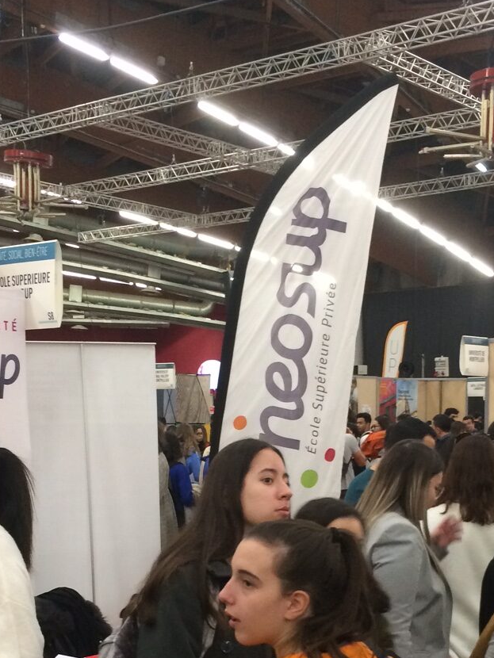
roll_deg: +0.9
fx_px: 1084
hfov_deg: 25.6
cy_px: 549
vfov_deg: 32.6
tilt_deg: -8.4
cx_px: 301
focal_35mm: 57
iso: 200
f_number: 2.2
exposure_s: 1/33
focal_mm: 4.15
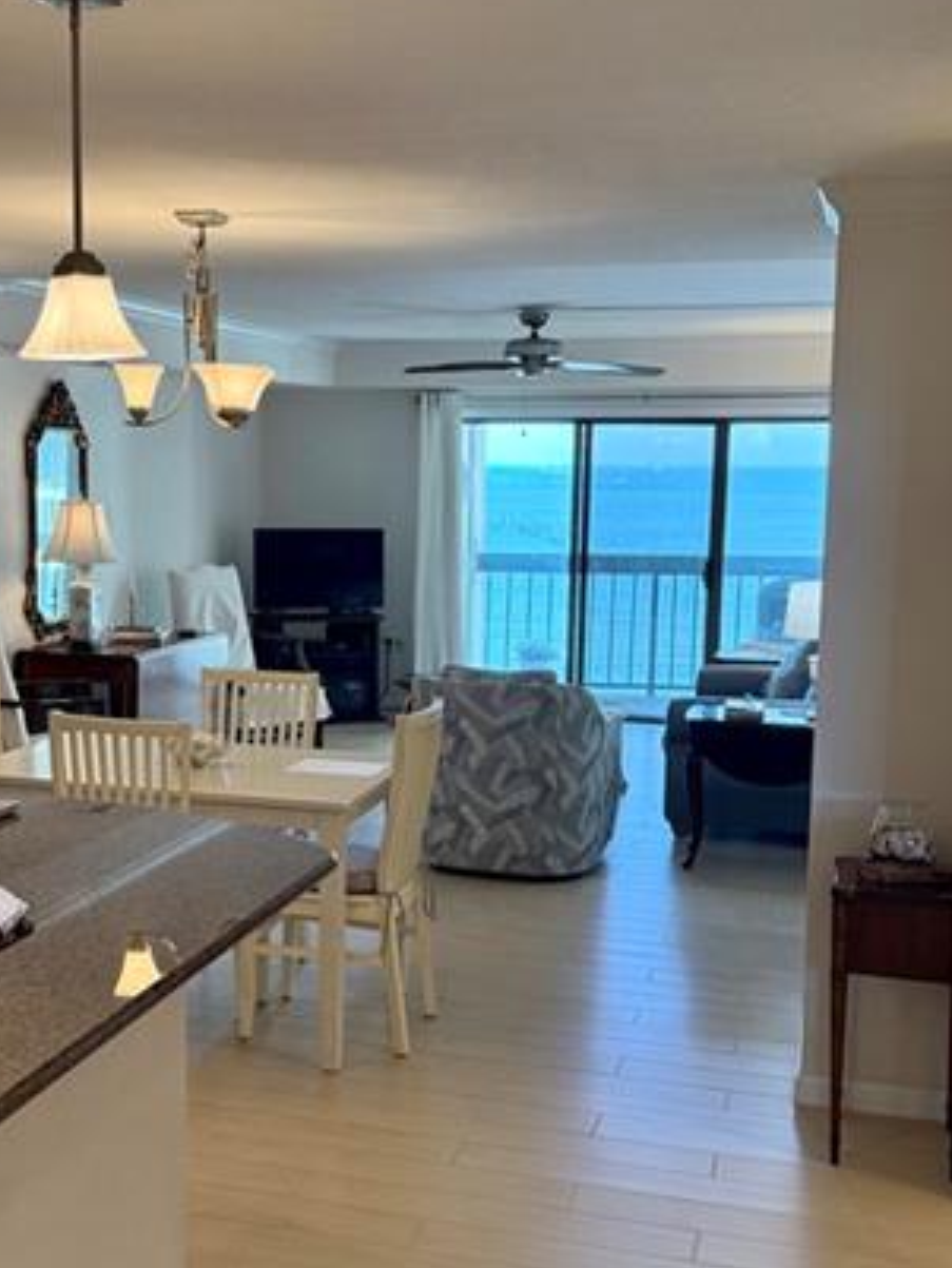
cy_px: 664
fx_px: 1686
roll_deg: -1.2
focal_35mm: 46
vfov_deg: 41.2
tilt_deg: -7.1
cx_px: 304
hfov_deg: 31.2
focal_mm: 6.76
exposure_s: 1/151
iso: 200
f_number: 1.78
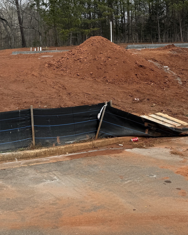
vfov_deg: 36.8
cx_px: 105
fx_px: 334
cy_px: 33
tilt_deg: +6.7
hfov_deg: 31.4
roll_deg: +1.4
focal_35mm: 48
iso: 80
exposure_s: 1/4975
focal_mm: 6.76
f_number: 1.78
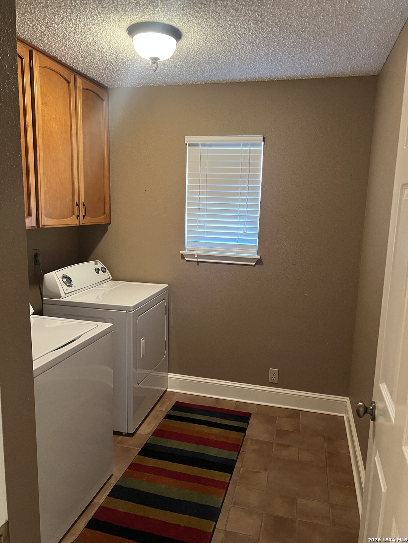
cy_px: 272
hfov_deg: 53.1
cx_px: 204
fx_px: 409
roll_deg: -1.4
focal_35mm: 26
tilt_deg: -8.9
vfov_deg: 67.3
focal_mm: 5.7
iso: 500
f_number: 1.5
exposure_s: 1/60
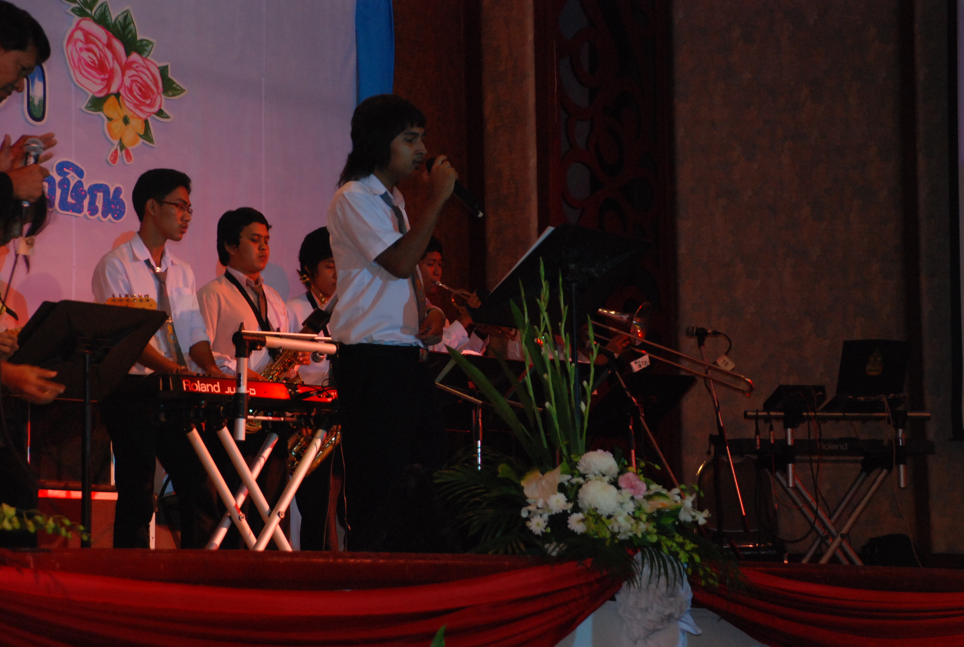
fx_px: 2656
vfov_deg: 13.9
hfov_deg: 20.6
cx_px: 482
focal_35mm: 99
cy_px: 324
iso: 1000
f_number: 5.3
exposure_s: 1/60
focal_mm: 66
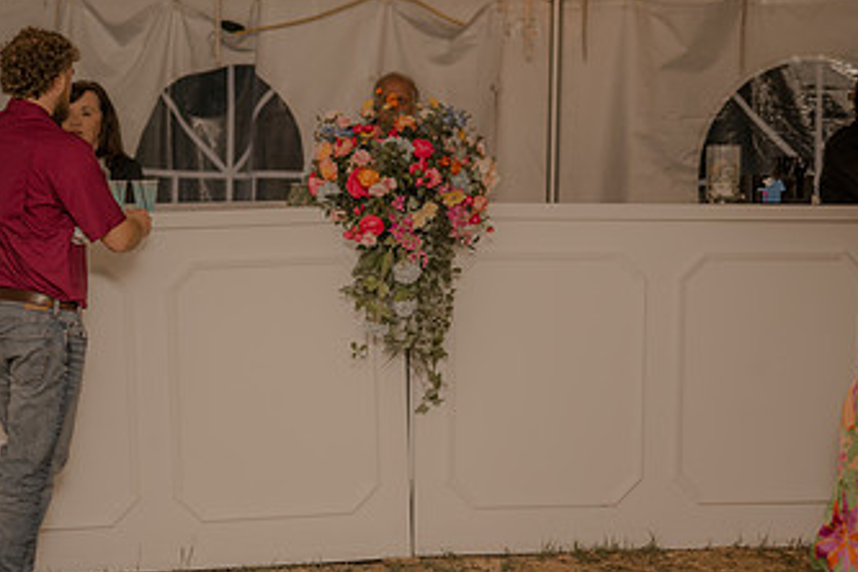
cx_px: 358
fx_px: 2073
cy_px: 277
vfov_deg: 15.7
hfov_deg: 23.4
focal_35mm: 87
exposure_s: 1/125
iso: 100
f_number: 5.6
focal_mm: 50
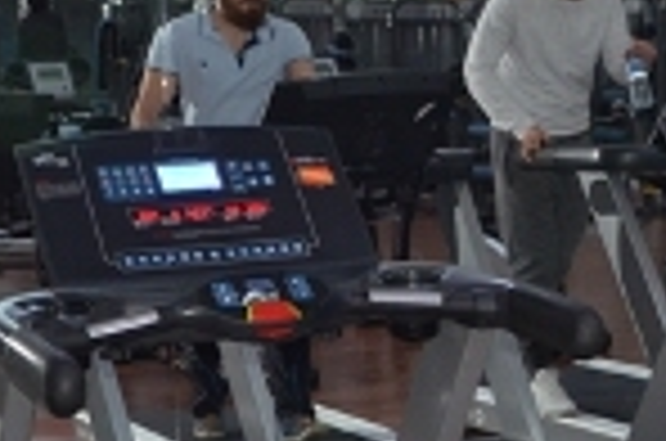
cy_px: 238
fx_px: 2160
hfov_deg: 17.0
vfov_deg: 11.7
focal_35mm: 117
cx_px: 711
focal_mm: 18
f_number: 3.5
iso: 800
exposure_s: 1/60
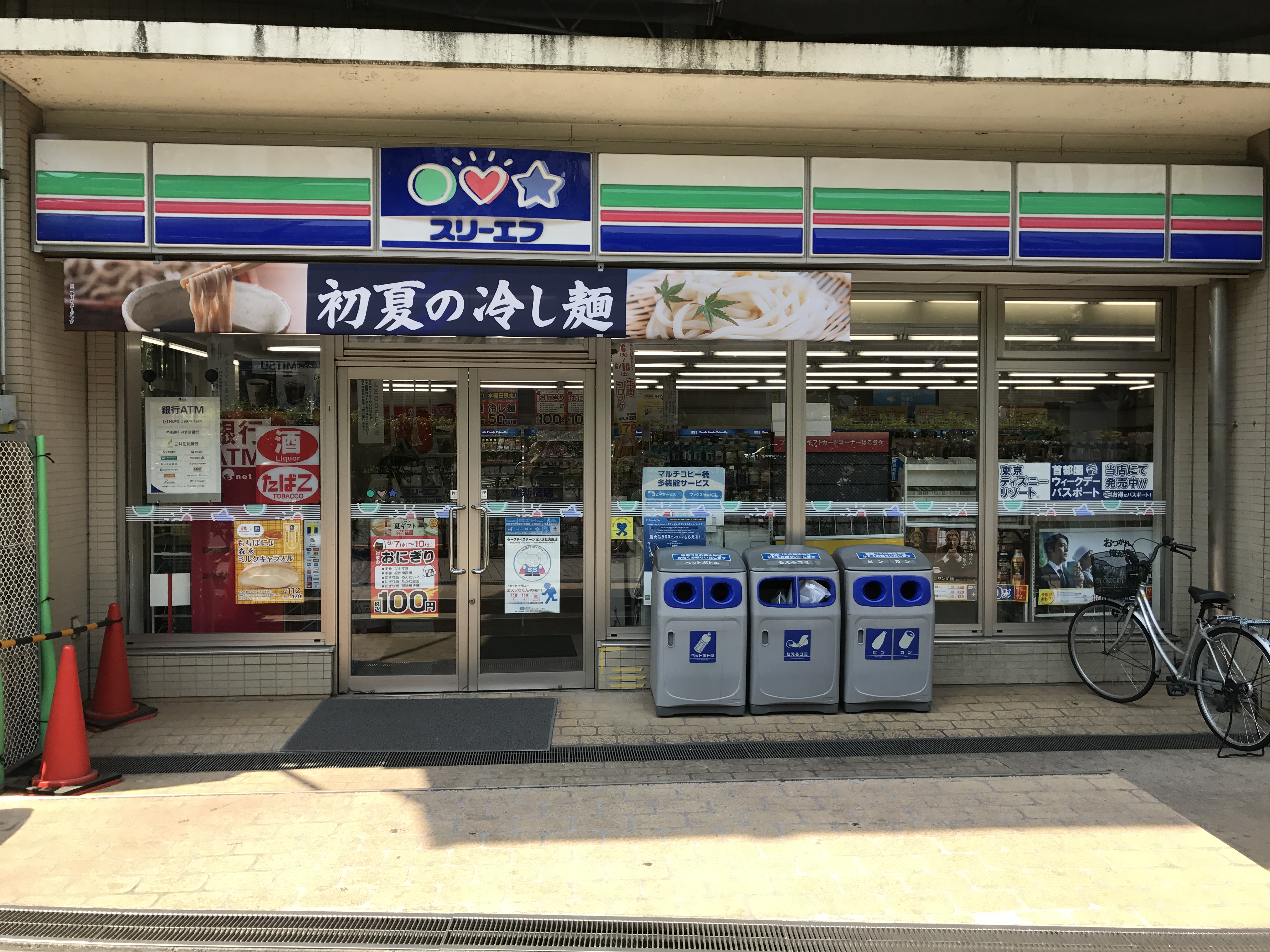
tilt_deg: -1.8
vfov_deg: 49.7
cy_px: 476
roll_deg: +0.3
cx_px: 635
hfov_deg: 63.4
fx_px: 1027
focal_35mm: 28
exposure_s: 1/725
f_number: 1.8
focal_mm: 3.99
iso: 20
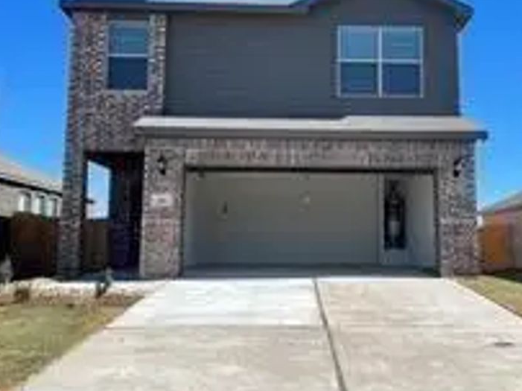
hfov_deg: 48.6
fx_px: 573
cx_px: 319
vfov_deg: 37.7
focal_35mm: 38
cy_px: 177
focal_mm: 5.1
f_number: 1.6
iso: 32
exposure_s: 1/3559
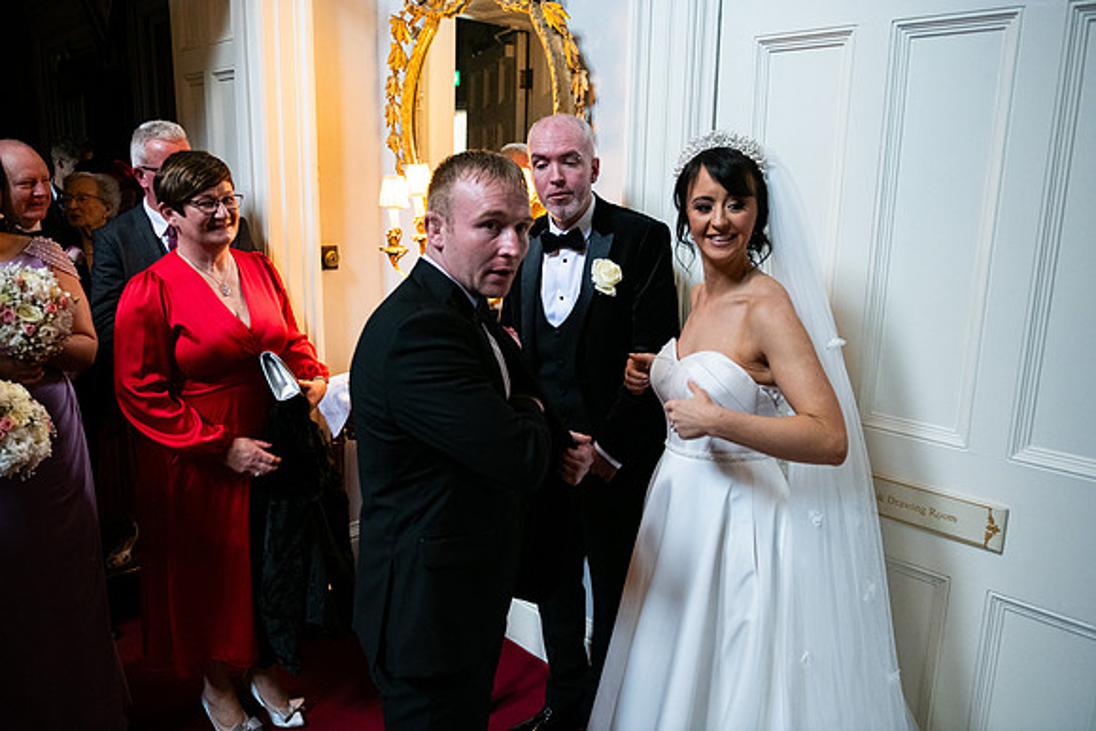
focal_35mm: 28
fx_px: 853
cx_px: 548
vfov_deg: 46.4
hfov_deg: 65.5
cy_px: 366
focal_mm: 28
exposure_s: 1/160
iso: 1600
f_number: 3.5
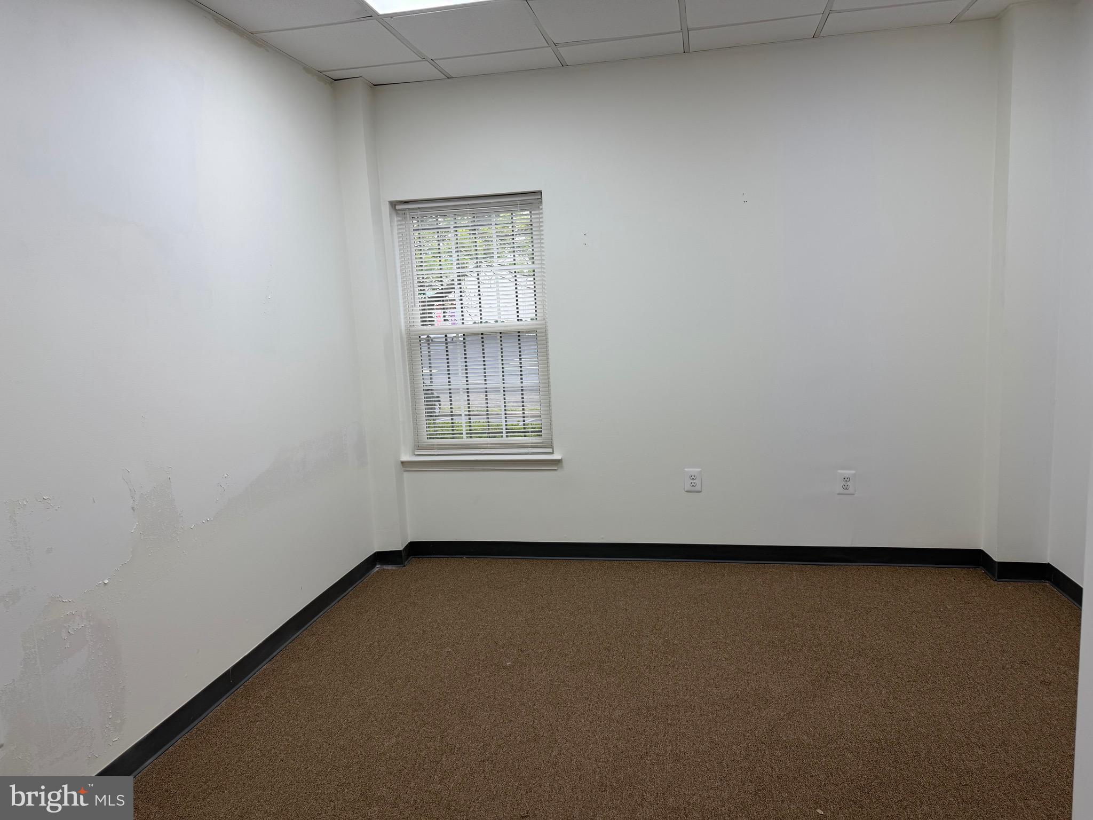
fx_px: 758
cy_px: 410
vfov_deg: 56.8
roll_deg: +2.8
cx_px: 546
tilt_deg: -5.0
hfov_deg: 71.6
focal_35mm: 24
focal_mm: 6.76
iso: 64
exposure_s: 1/161
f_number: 1.78
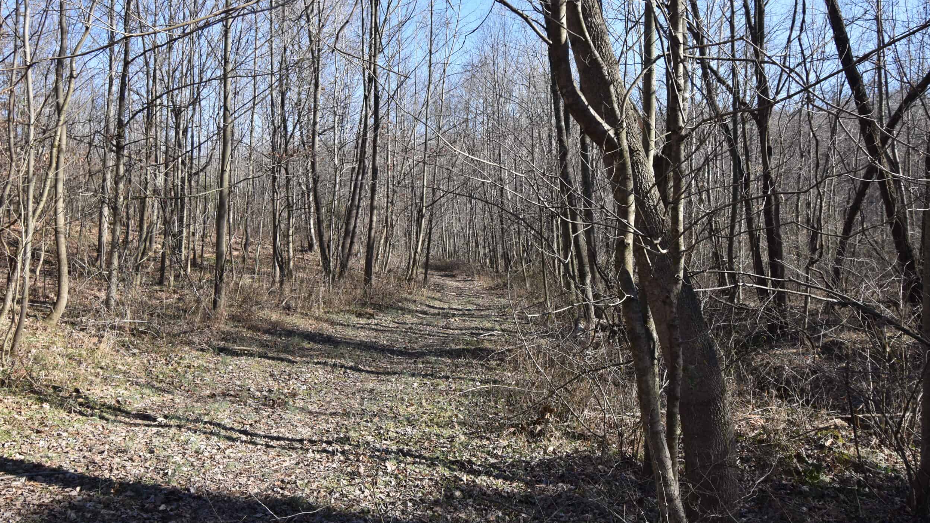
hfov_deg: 66.1
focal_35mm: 29
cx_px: 465
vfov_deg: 40.1
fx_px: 715
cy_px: 219
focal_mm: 18
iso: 220
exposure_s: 1/250
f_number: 8
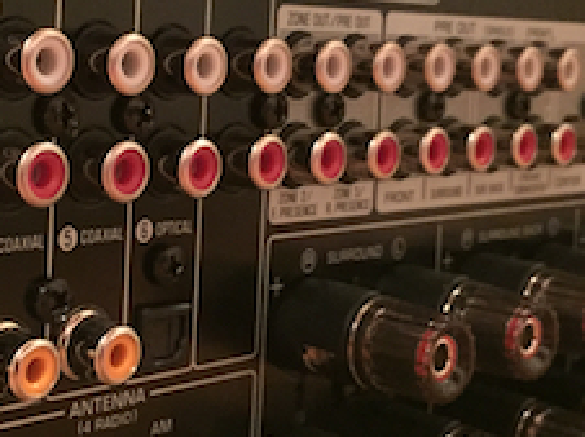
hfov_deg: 25.1
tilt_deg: -5.0
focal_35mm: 77
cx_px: 150
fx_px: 1300
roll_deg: -3.6
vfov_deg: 19.0
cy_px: 132
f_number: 2.2
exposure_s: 1/15
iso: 640
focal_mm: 4.15
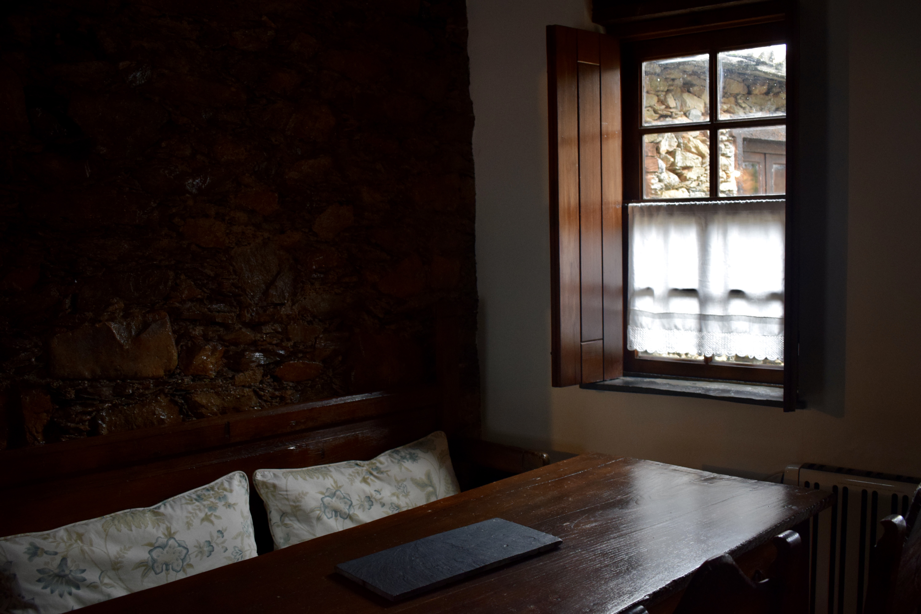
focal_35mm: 34
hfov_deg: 55.1
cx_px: 460
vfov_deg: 38.4
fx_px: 883
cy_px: 307
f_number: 3.8
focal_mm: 23
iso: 1250
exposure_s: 1/60
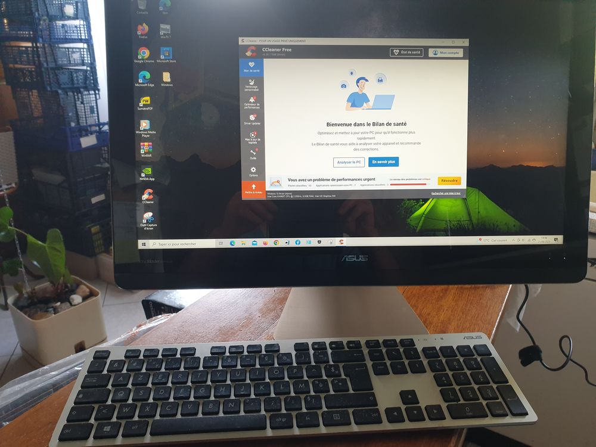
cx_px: 298
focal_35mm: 26
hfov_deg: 67.3
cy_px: 224
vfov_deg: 53.1
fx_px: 448
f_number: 2.4
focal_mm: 4.3
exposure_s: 1/50
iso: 200
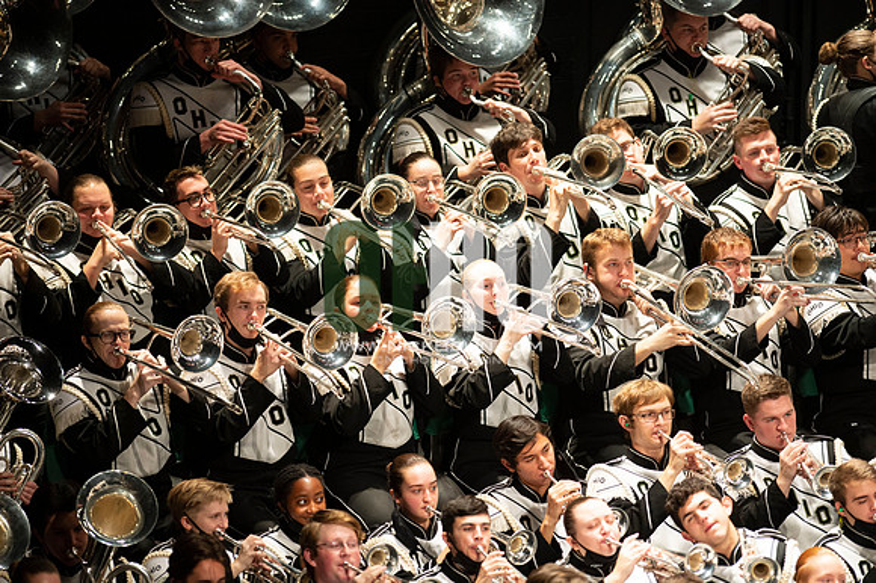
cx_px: 438
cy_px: 292
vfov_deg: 4.6
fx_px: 7296
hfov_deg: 6.9
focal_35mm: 300
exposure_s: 1/500
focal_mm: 300
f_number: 2.8
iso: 3200
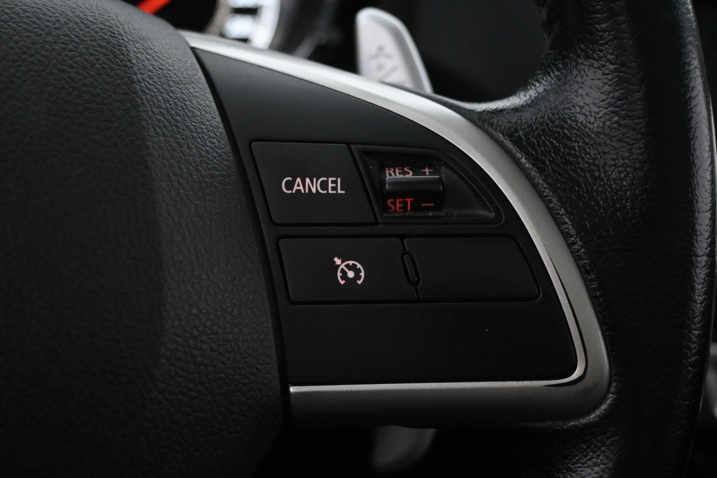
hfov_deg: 43.6
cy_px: 239
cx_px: 358
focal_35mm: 45
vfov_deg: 29.9
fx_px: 896
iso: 5000
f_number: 4.8
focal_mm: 30
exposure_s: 1/50
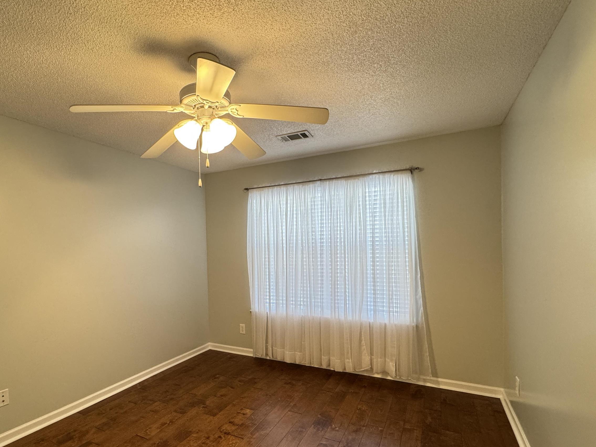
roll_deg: +1.4
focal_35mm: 19
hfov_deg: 84.1
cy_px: 255
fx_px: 327
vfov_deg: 68.4
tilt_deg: -1.8
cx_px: 252
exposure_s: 1/60
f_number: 2.2
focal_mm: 2.22
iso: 250
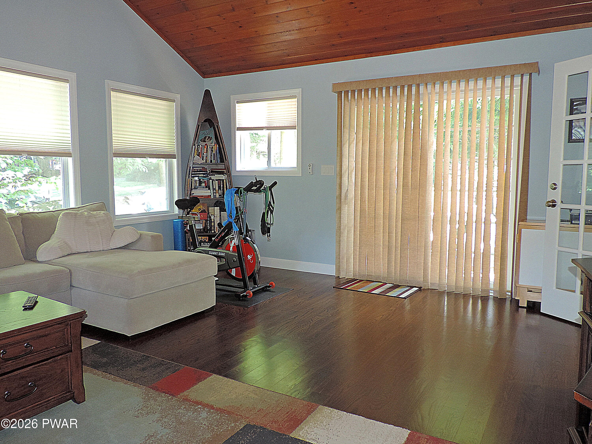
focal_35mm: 24
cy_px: 222
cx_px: 296
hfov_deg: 71.6
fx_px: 410
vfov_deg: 56.8
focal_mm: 4.3
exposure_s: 1/40
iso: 320
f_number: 3
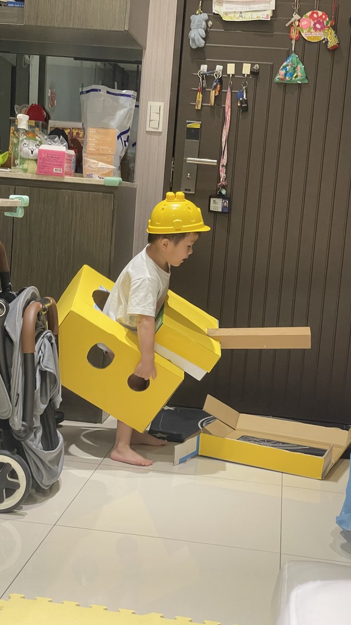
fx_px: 944
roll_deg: -4.2
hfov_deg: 21.1
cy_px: 313
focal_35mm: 57
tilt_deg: -6.6
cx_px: 161
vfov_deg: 36.6
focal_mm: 6
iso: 200
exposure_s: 1/60
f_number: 2
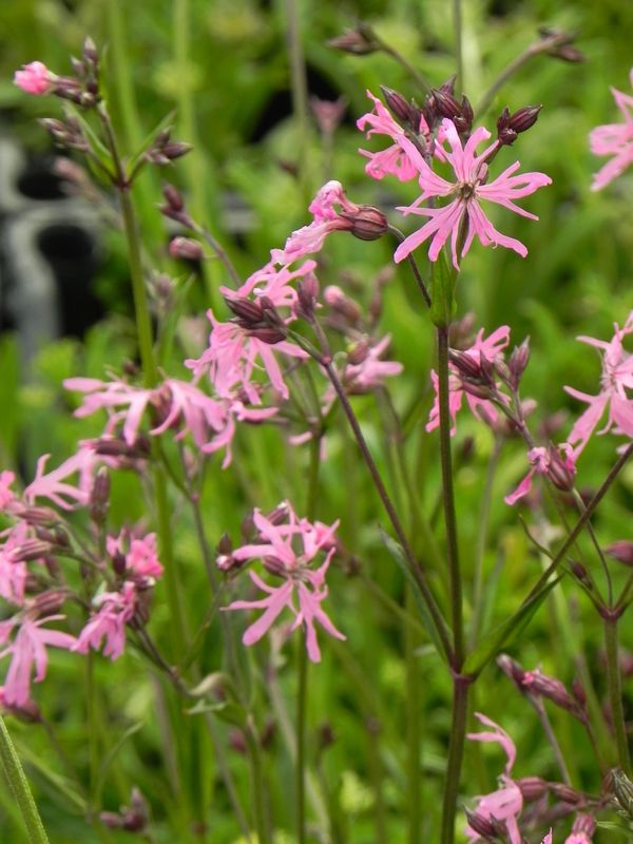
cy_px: 422
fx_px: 5169
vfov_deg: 9.3
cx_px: 316
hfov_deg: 7.0
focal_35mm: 212
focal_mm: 37.7
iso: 160
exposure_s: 1/200
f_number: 5
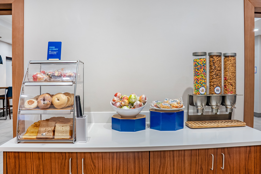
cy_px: 87
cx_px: 130
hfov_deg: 67.4
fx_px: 196
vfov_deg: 47.9
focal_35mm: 27
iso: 200
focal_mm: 18
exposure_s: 1/80
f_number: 6.3
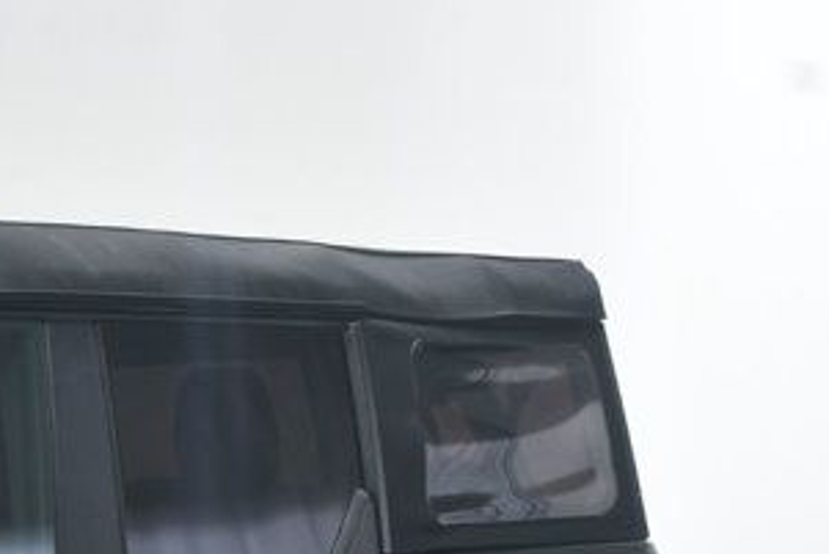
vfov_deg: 9.9
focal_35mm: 136
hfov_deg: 13.9
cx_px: -518
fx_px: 3133
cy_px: 774
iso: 100
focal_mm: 27
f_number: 10
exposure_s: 1/160
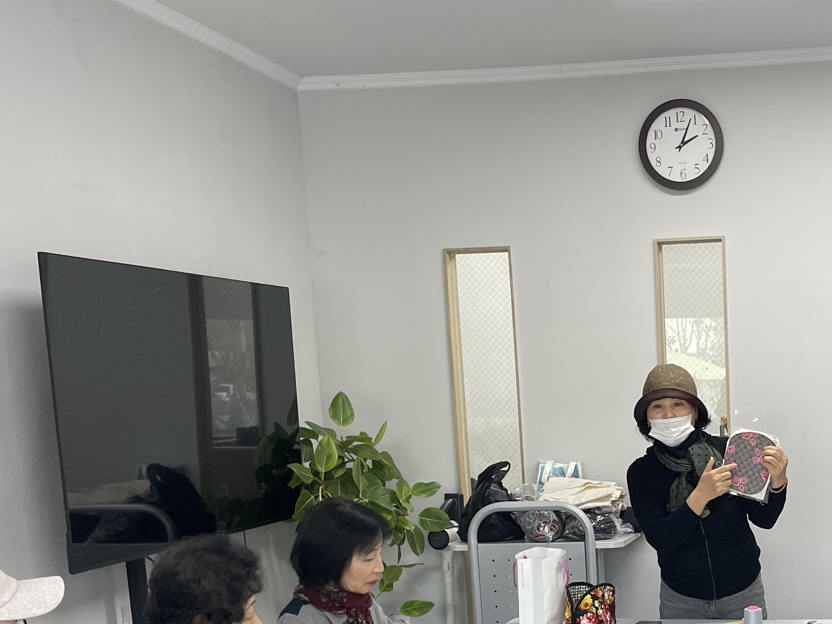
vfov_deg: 26.2
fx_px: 1274
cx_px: 708
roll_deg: +1.8
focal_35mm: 53
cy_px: 616
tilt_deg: -9.6
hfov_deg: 34.6
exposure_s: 1/121
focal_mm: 4.2
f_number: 1.6
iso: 125
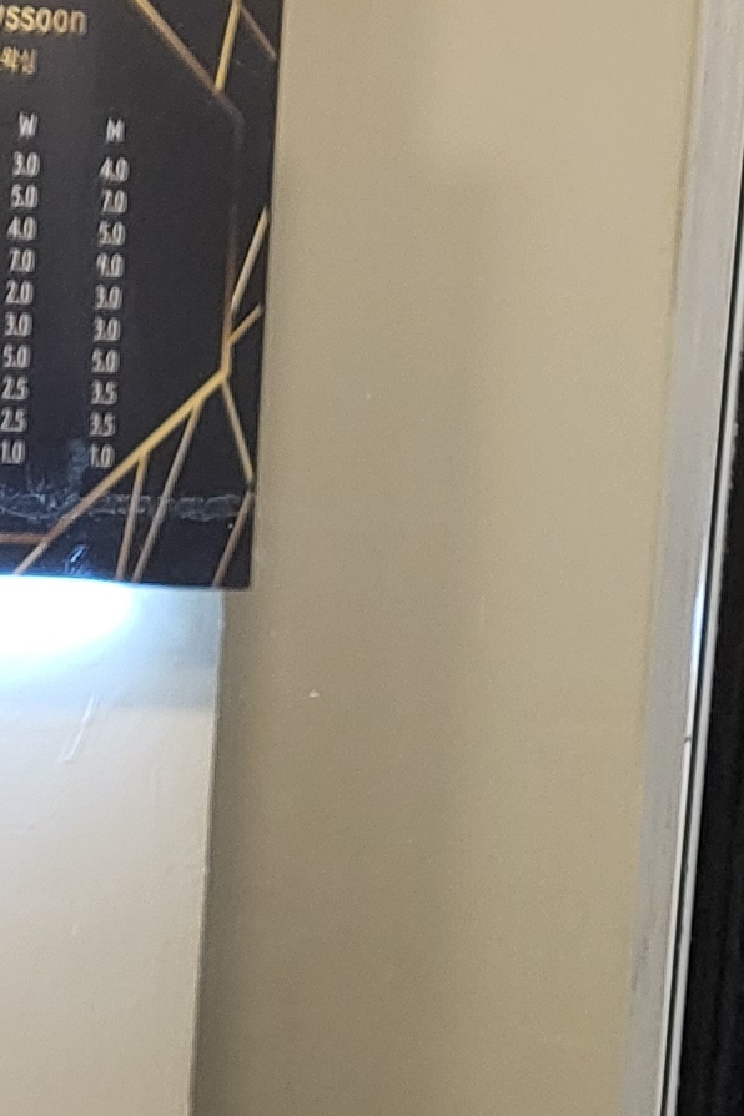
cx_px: -929
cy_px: 1246
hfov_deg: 10.1
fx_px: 3751
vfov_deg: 16.4
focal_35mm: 121
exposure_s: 1/60
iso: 200
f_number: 1.8
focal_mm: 4.25
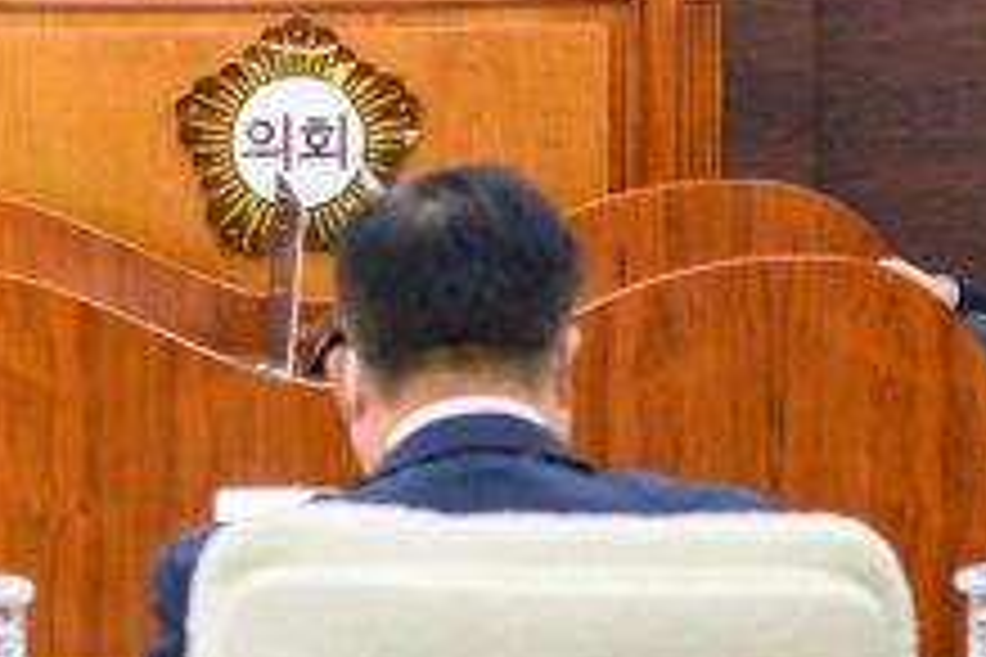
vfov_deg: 5.2
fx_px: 7203
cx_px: 180
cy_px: -464
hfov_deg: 7.8
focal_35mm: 263
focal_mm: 75
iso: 2000
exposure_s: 1/250
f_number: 3.5
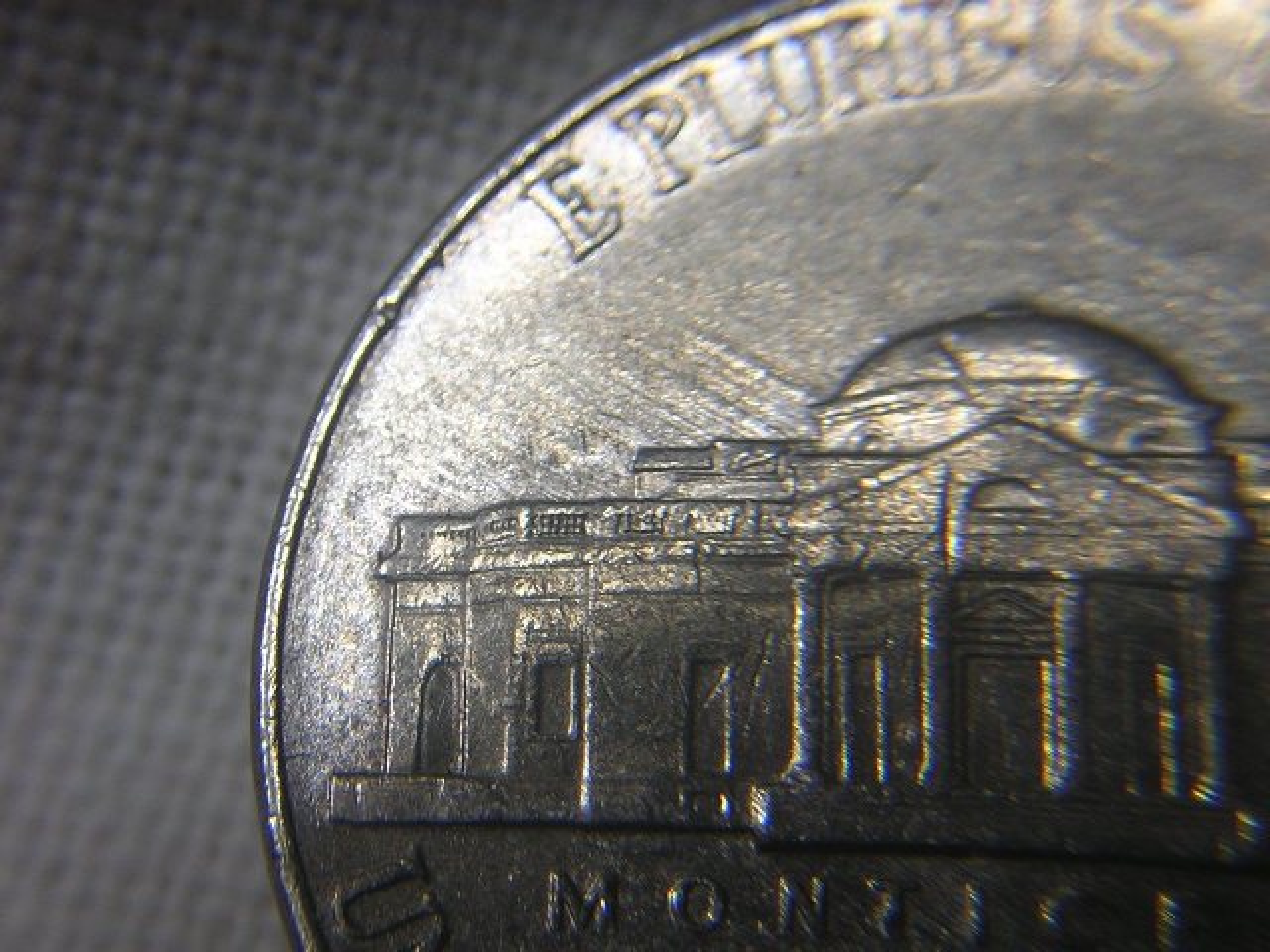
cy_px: 476
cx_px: 635
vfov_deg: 25.2
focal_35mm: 58
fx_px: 2128
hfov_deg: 33.2
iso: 100
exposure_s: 1/44.6
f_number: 3.3
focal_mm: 7.6
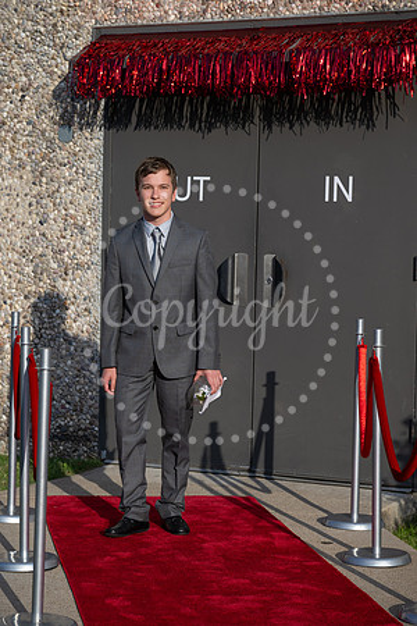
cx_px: 208
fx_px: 1546
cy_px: 313
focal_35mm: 89
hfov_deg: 15.4
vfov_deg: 22.9
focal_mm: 89
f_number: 5
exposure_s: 1/2000
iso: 320
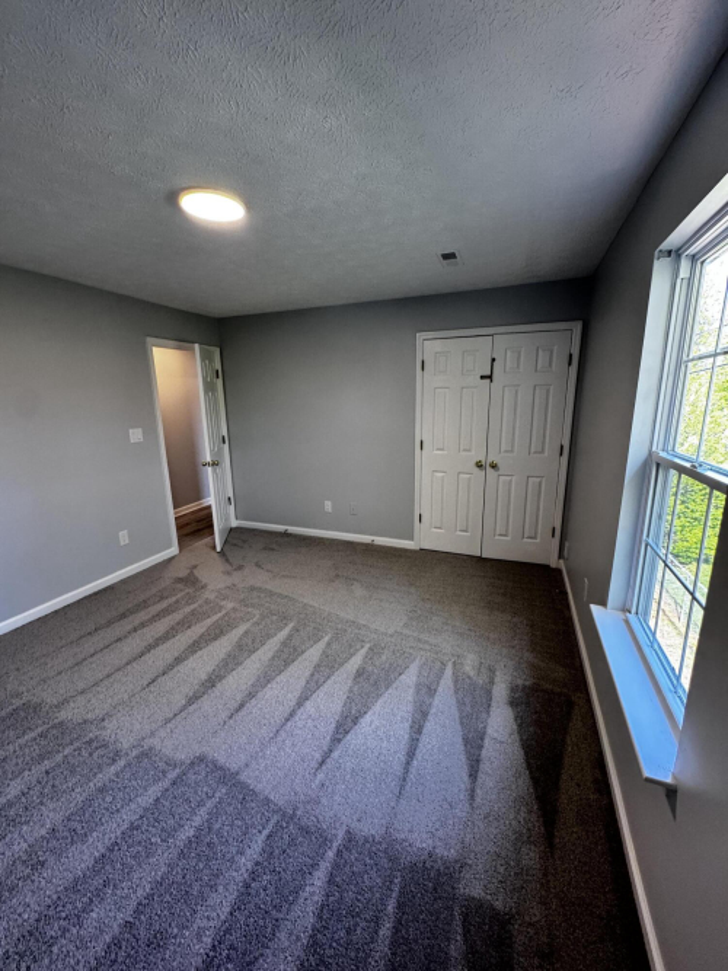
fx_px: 393
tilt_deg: -12.4
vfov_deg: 102.1
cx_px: 364
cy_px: 486
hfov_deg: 85.7
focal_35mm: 14
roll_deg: +2.1
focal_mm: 2.22
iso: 250
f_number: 2.2
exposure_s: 1/120
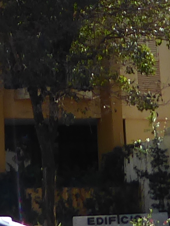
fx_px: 1132
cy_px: -253
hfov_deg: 8.5
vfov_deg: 10.4
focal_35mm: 173
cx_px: 3
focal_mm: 4.3
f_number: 3.3
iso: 80
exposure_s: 1/400
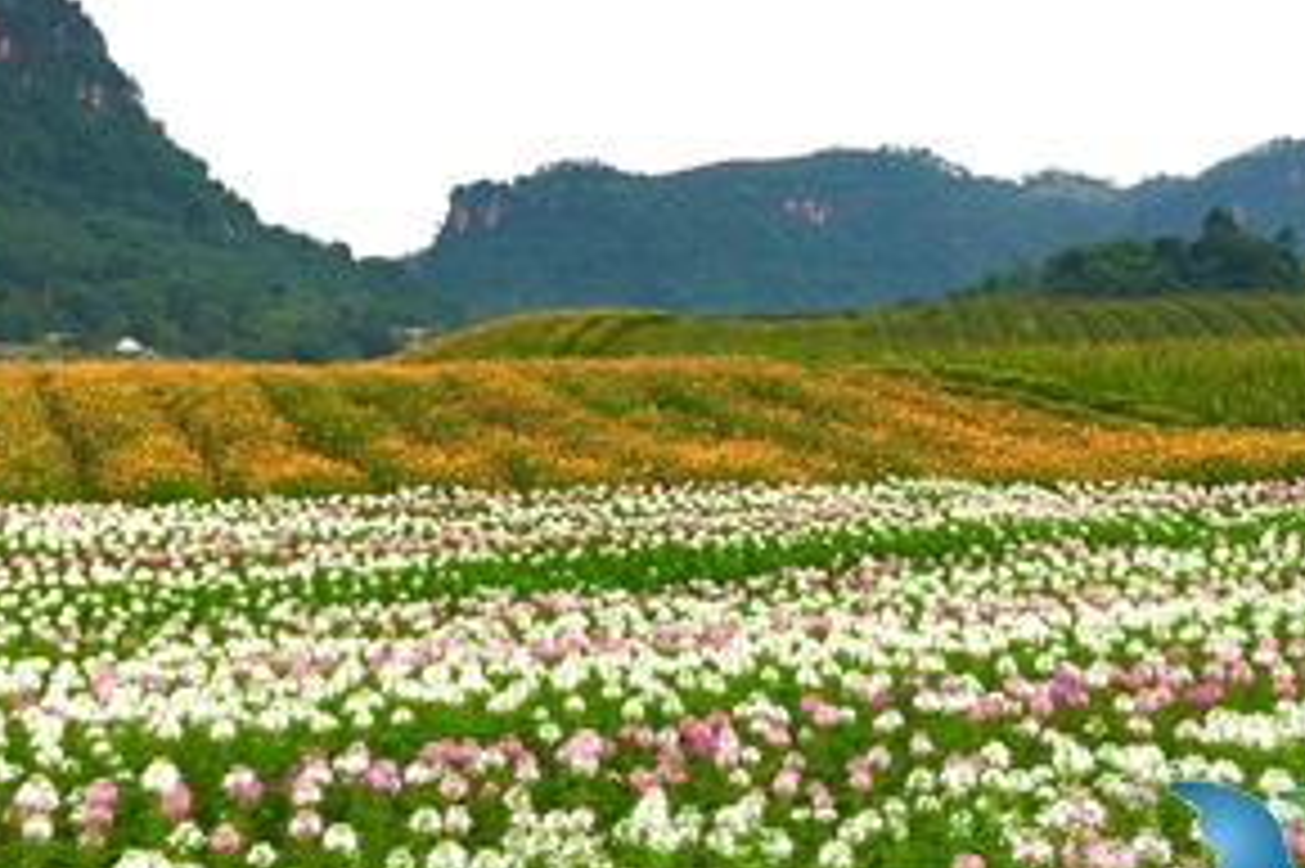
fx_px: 1884
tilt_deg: +6.6
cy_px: 187
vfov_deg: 25.6
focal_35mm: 52
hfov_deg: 38.1
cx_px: 774
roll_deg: -1.8
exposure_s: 1/638
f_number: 2.2
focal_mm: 4.15
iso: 32
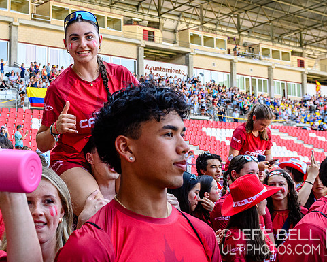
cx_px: 95
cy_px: 105
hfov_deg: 33.1
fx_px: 542
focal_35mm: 56
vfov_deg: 27.1
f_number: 5.6
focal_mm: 32
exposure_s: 1/500
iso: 2800
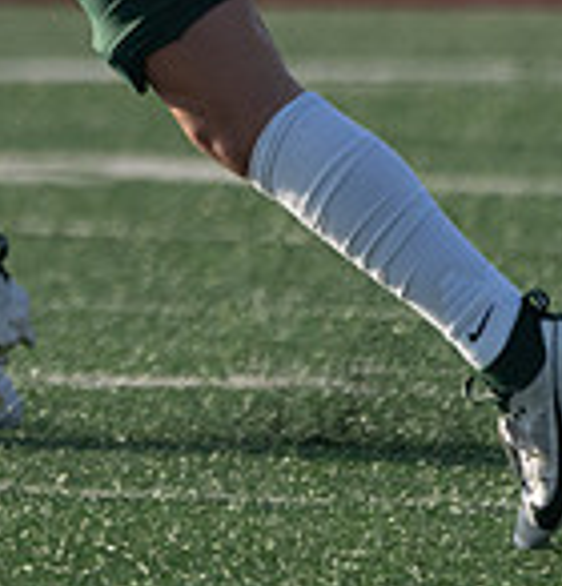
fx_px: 42298
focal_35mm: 2254
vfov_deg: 0.8
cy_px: -293
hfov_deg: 0.8
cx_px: -380
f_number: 8
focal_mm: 560
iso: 800
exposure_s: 1/1250
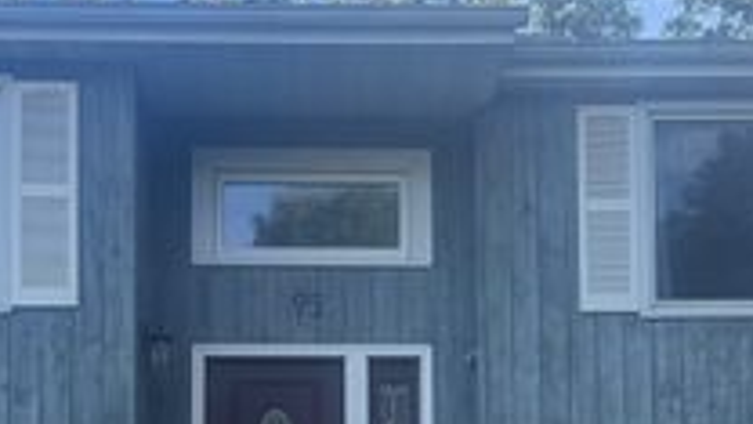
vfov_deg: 18.5
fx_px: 1258
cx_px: 290
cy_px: 455
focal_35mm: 63
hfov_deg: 33.2
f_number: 1.78
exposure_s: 1/1060
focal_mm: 6.76
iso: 100
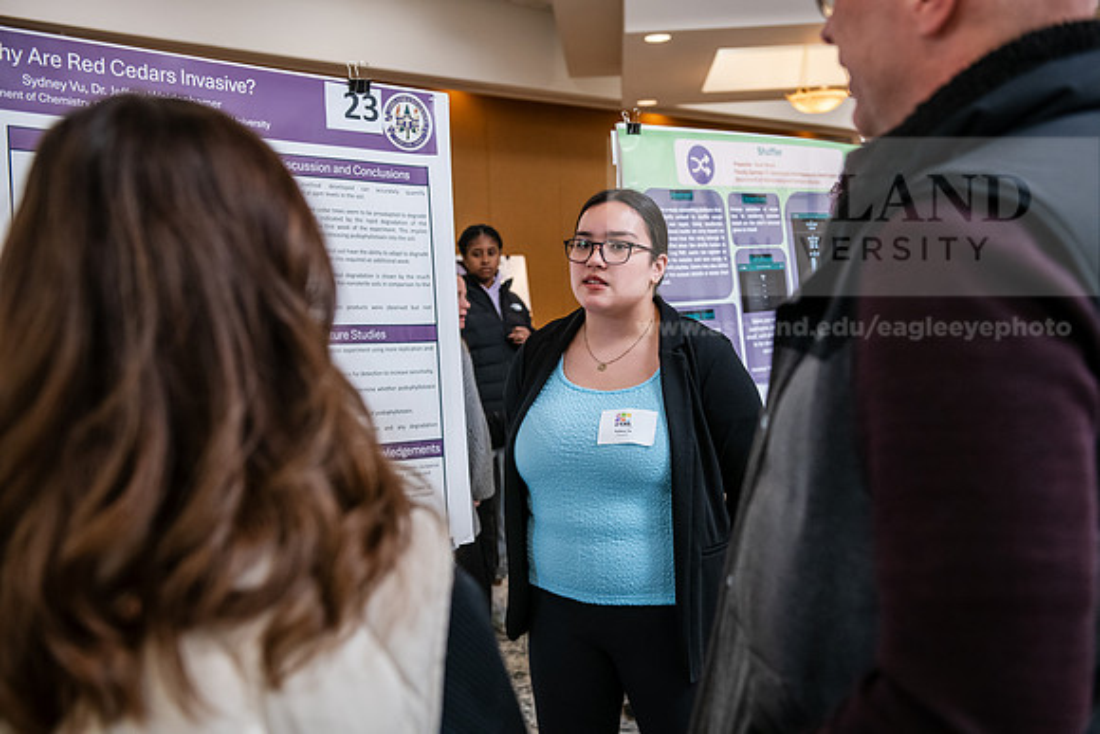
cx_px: 550
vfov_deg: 33.4
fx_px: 1222
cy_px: 367
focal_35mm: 40
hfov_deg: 48.4
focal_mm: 40
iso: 2000
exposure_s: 1/200
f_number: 3.5
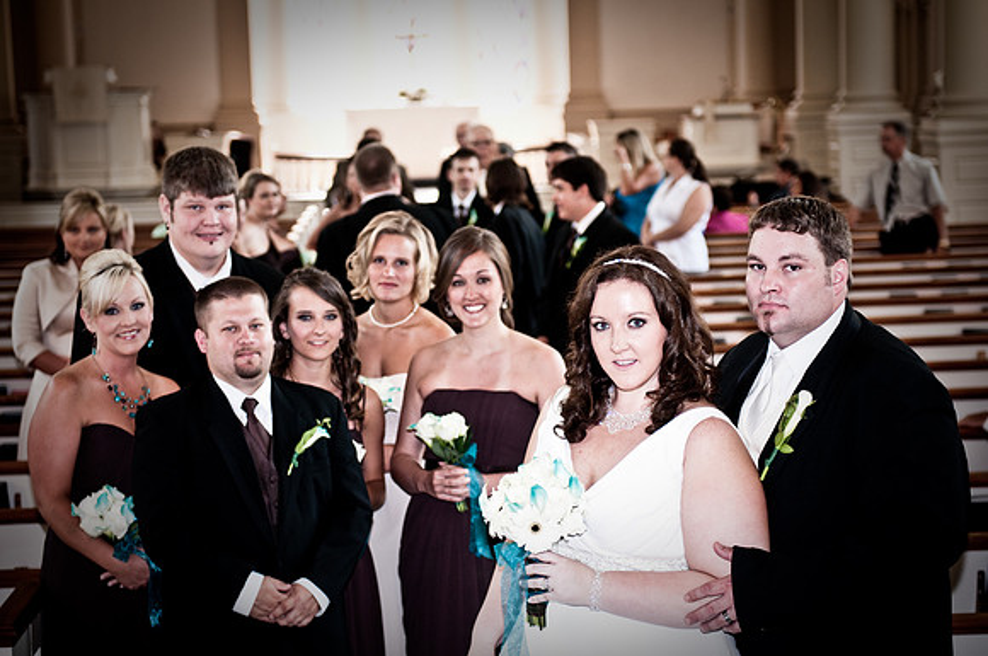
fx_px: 2302
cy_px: 328
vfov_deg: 16.2
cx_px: 494
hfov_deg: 24.2
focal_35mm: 84
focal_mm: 56
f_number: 2.8
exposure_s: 1/60
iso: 200
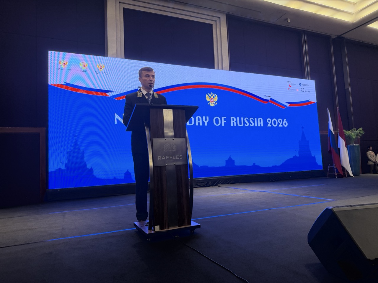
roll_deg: +3.6
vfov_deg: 56.8
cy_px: 142
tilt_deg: +5.1
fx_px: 262
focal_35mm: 24
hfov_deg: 71.6
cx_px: 189
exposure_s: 1/60
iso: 125
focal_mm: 6.76
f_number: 1.78
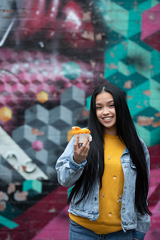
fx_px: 667
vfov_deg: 20.4
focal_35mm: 100
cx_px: 80
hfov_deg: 13.7
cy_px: 120
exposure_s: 1/125
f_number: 2.8
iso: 250
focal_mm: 100
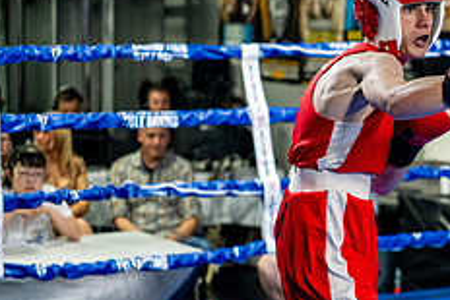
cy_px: 224
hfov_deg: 15.8
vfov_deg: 11.0
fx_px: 1563
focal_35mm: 125
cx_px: 522
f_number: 2
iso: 4000
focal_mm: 50
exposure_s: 1/1000
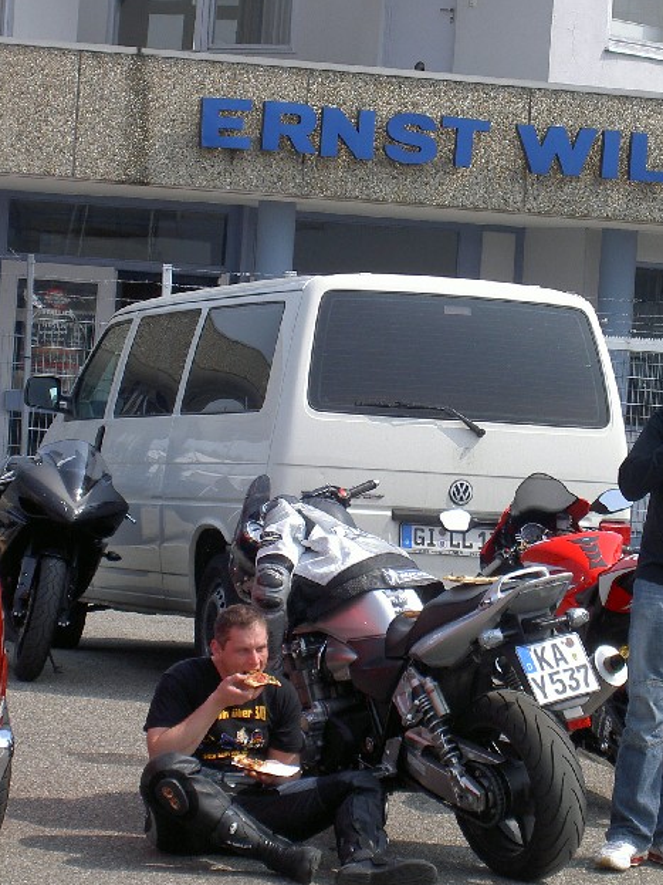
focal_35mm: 149
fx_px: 3806
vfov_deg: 13.3
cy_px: 463
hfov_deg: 10.0
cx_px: 392
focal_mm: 24
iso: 100
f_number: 4.9
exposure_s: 1/400
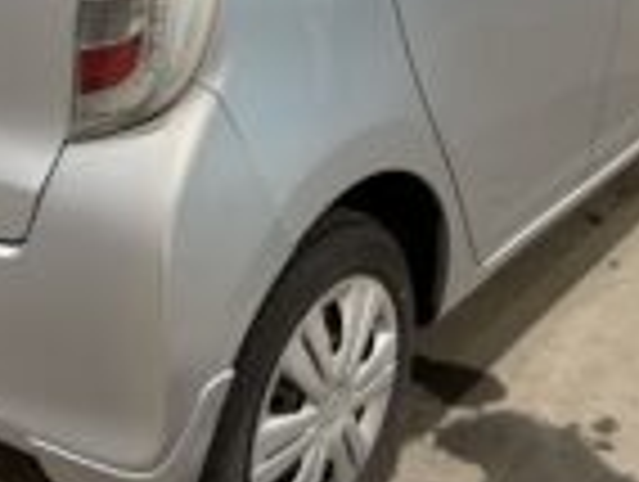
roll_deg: +0.1
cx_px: 184
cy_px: 47
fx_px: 1183
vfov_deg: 22.4
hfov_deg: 29.9
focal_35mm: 64
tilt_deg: -17.3
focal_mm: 5.96
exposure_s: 1/50
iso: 125
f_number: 1.6
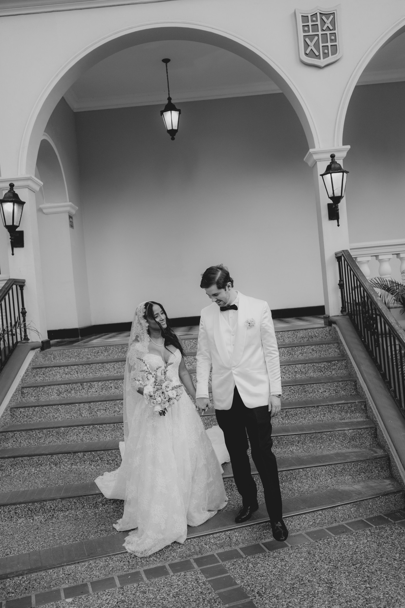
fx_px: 590
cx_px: 202
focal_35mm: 35
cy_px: 304
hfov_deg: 37.9
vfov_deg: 54.4
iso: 1250
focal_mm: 35
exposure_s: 1/250
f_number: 2.5
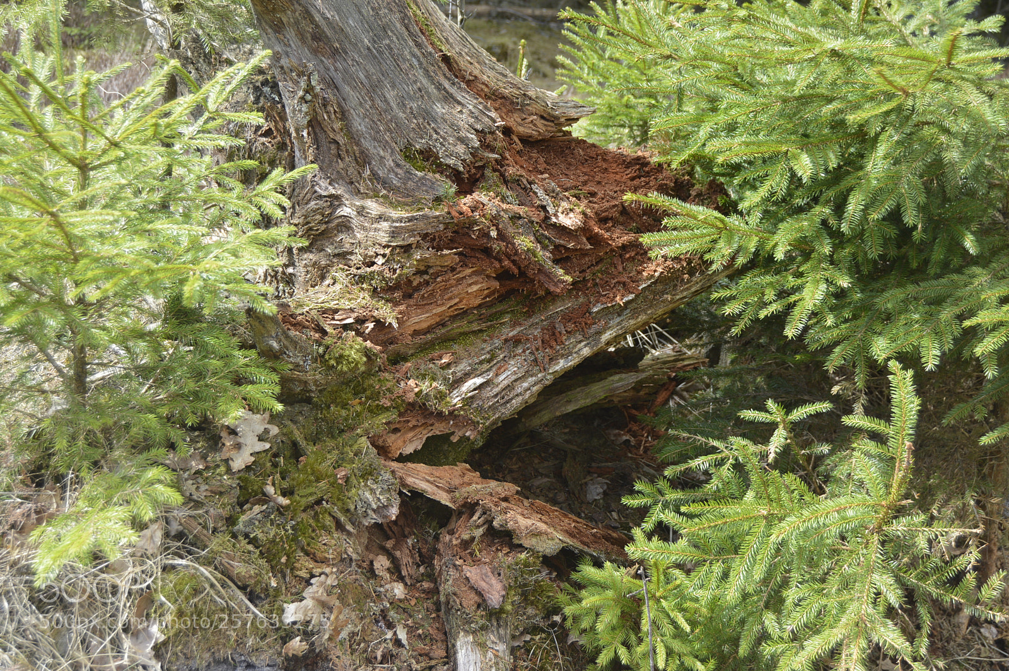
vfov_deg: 28.0
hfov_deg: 41.1
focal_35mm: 48
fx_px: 1344
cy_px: 336
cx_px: 504
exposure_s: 1/125
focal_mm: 32
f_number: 5.6
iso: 140
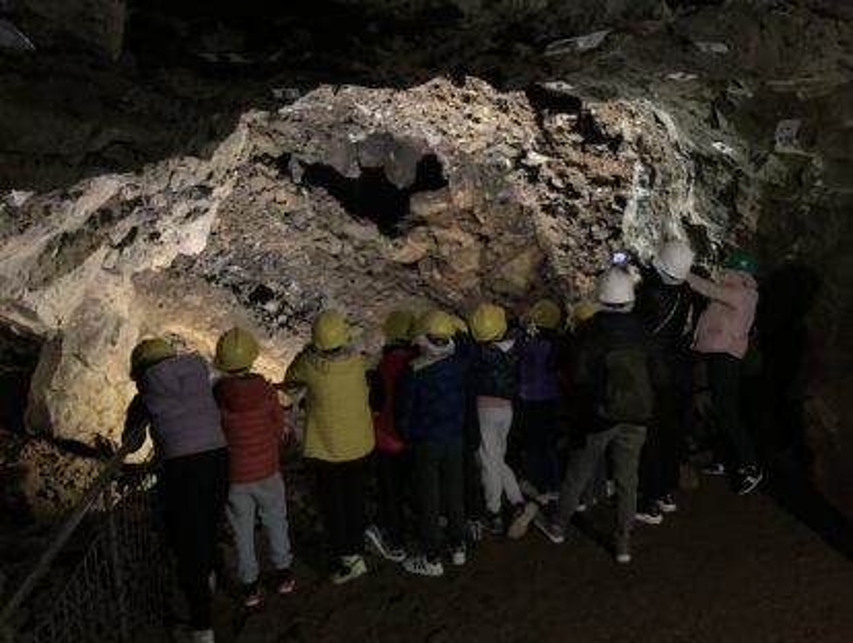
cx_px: 426
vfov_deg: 53.2
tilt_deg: -7.8
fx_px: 642
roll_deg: -0.4
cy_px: 322
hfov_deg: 67.2
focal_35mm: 26
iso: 1250
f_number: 1.8
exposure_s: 1/17
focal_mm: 4.25
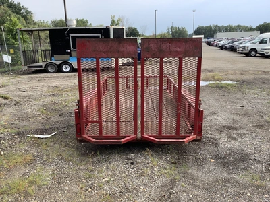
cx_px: 135
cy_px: 101
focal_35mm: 31
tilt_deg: -14.1
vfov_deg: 45.4
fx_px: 242
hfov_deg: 58.4
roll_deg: +1.7
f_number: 2.4
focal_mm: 3.3
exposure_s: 1/120
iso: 25
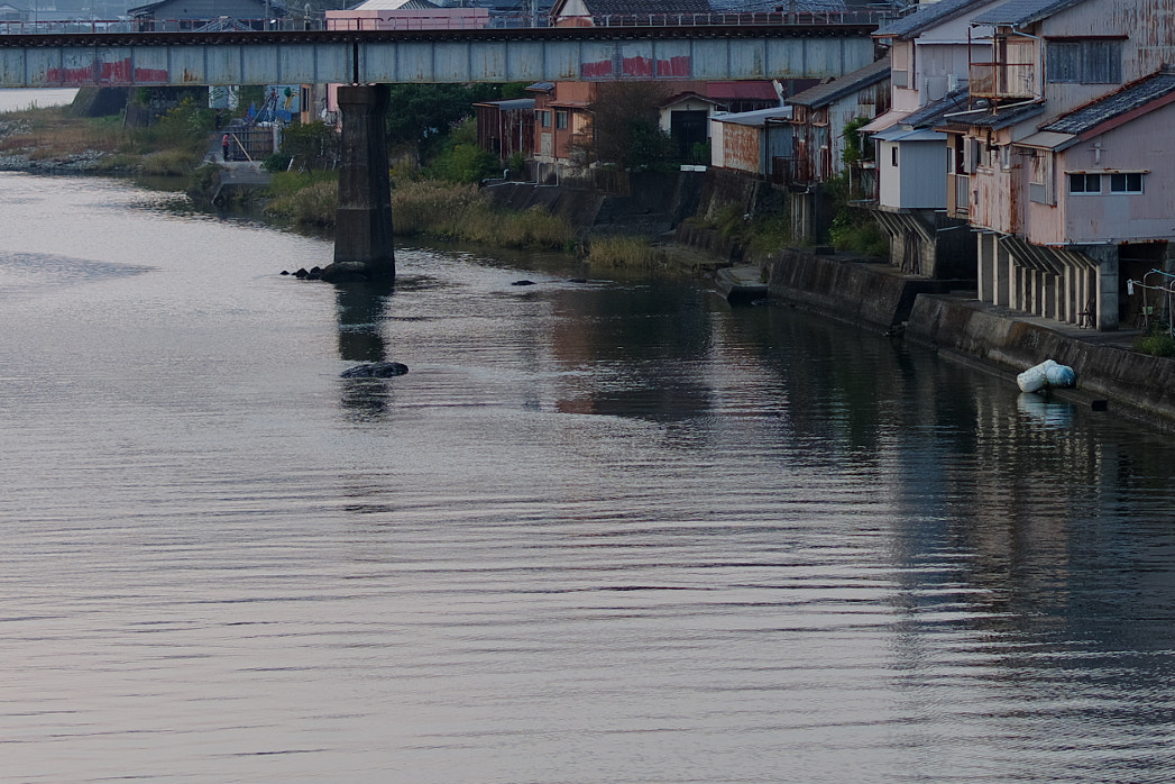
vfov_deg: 8.6
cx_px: 1041
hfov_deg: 12.7
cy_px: 130
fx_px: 5222
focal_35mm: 160
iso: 100
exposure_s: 1/100
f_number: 2.8
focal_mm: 55
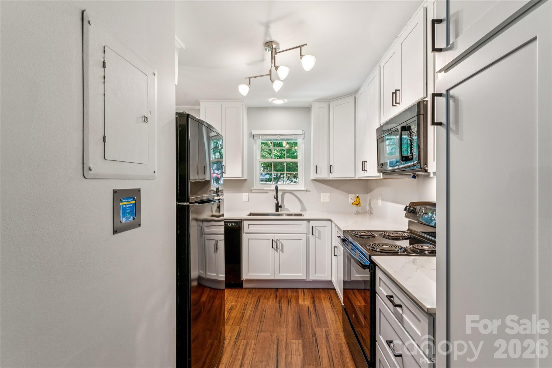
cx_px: 276
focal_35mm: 16
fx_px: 247
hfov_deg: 96.4
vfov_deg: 73.4
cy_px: 184
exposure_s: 1/3.33
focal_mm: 16.1
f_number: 13
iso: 400
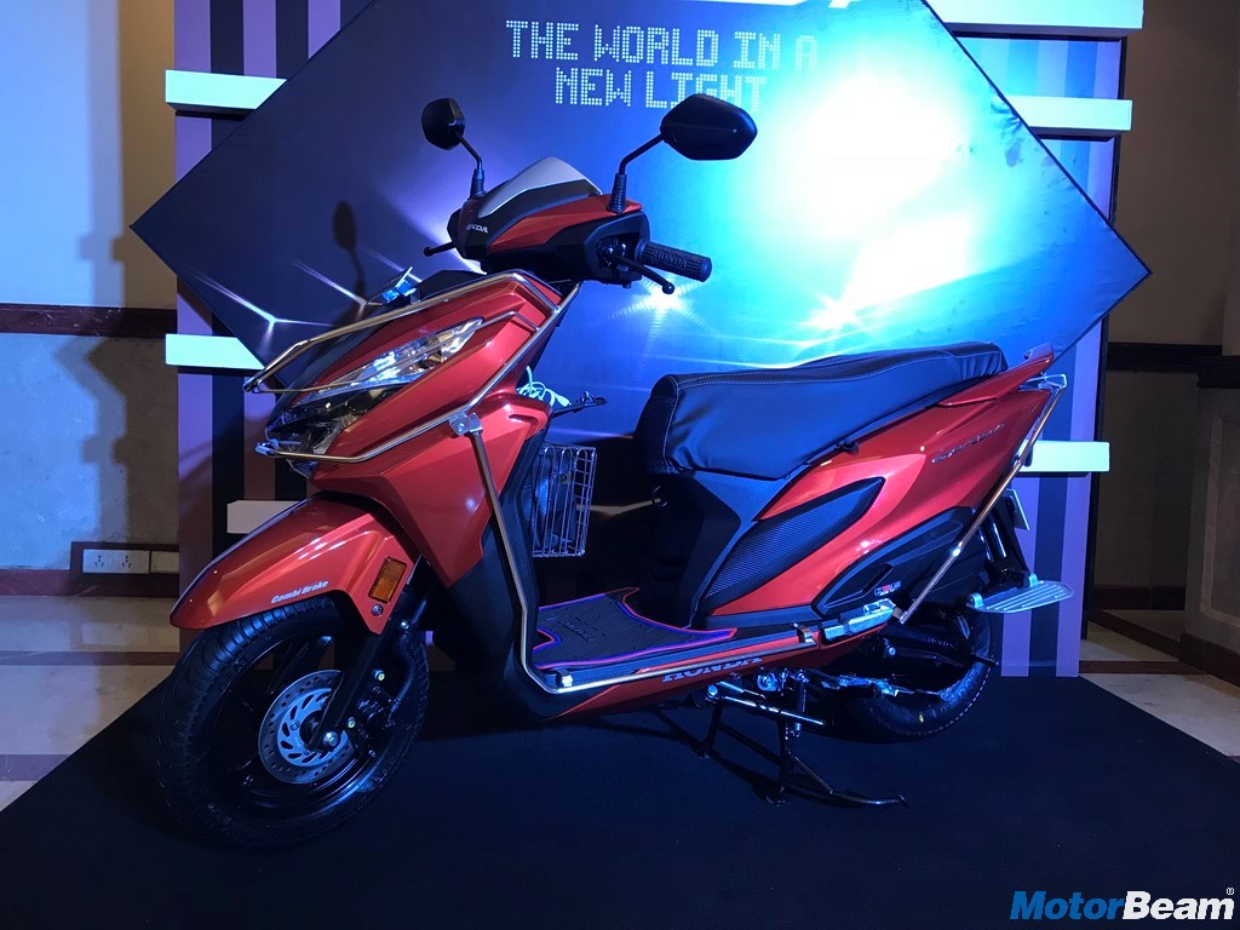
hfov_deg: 63.4
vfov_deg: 49.7
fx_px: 1003
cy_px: 465
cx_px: 620
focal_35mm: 28
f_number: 1.8
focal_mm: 3.99
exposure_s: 1/17
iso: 40
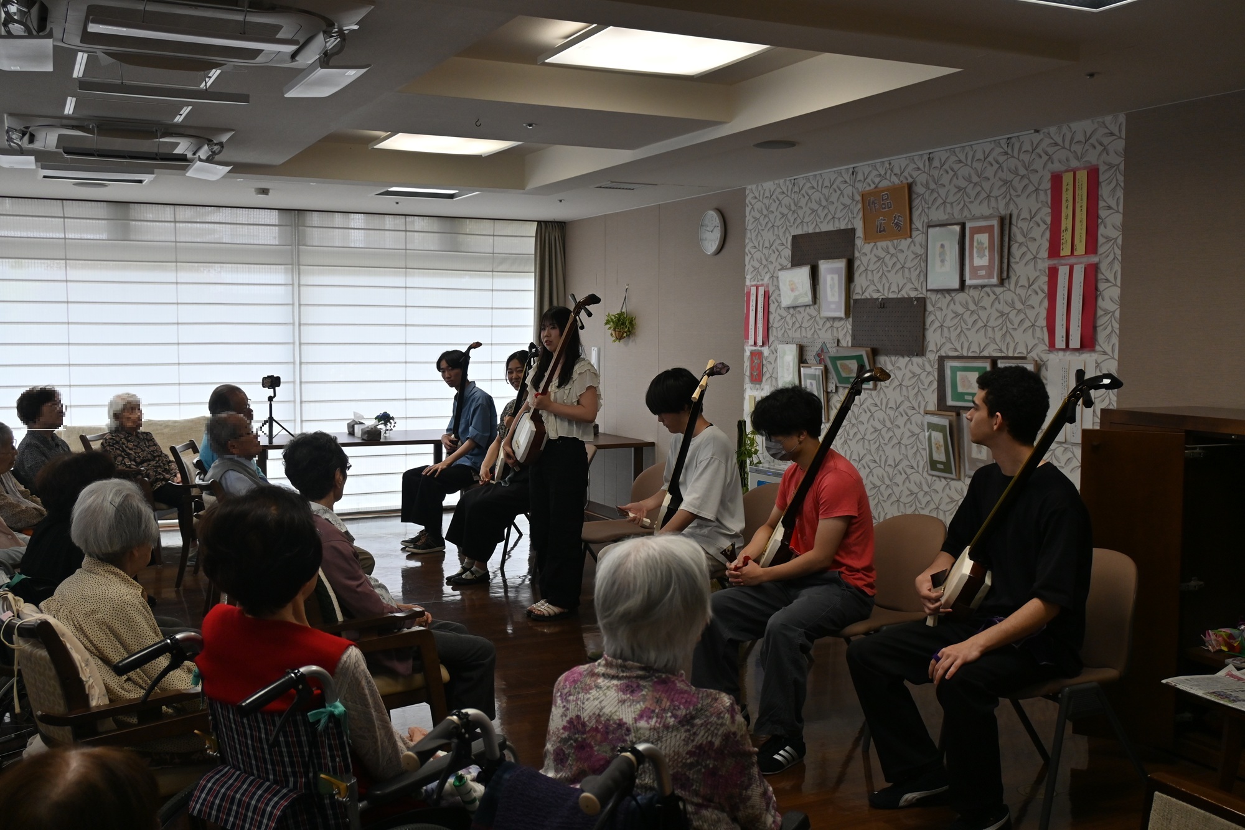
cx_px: 622
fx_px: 1193
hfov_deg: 55.1
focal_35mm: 34
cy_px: 415
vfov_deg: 38.4
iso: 400
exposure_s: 1/250
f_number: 4.2
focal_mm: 23
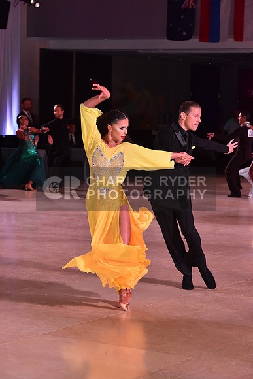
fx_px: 1180
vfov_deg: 18.3
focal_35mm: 112
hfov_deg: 12.2
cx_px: 126
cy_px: 190
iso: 2500
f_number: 6.3
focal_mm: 112
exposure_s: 1/320
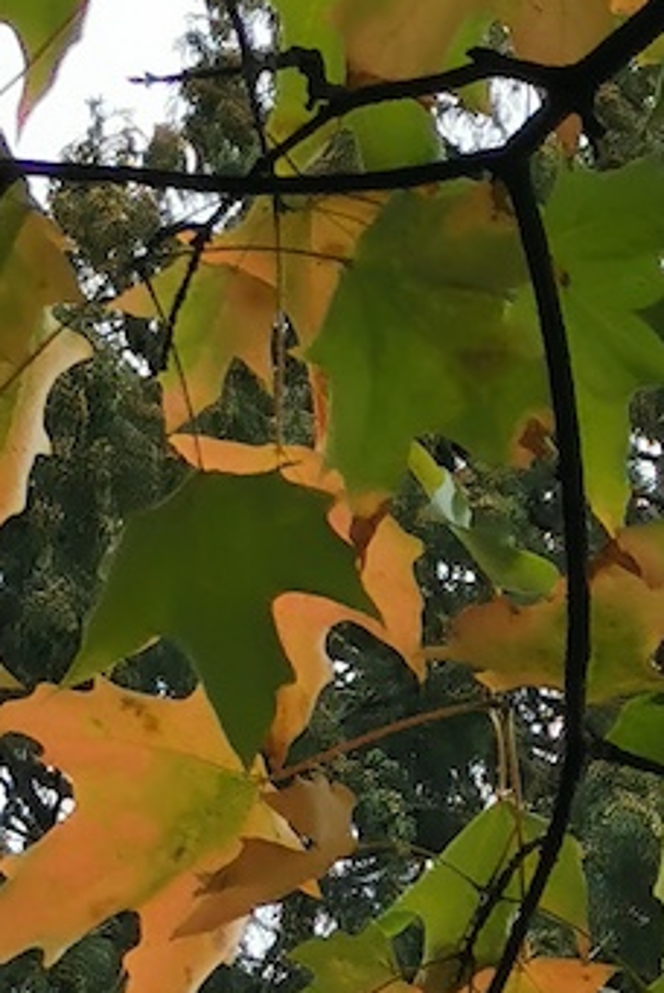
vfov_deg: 7.6
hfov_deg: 5.1
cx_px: 763
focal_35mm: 269
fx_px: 7427
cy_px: 859
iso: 50
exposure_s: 1/593
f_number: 1.8
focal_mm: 5.58
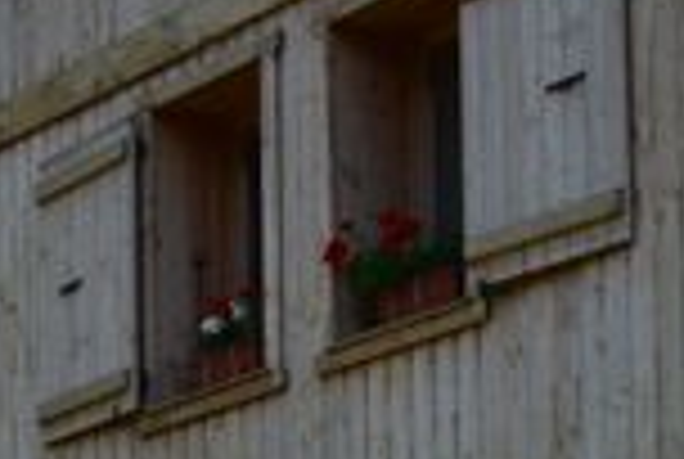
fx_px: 3483
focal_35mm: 183
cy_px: 837
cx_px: -504
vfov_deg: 7.3
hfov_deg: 10.6
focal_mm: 31
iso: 400
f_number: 11
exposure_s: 1/400
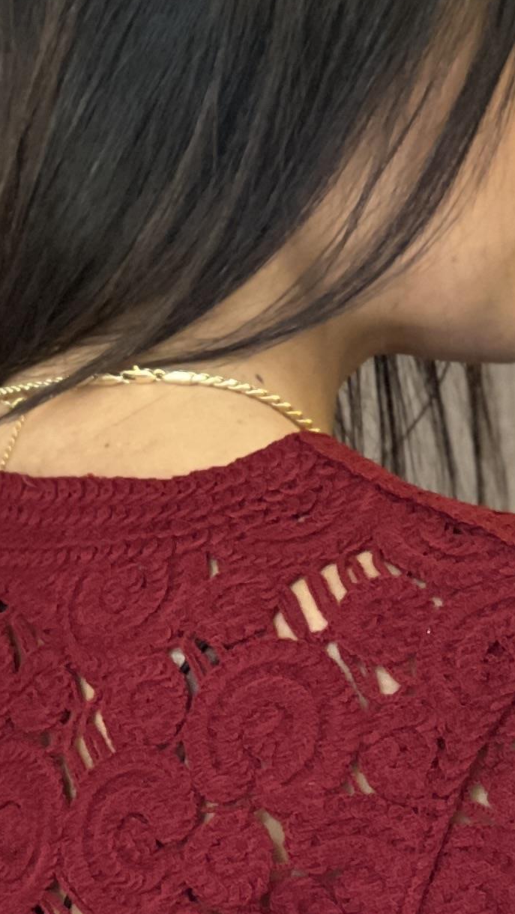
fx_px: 6723
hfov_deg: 4.4
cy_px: 936
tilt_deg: -6.8
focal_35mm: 277
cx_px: 243
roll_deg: +0.3
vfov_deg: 7.7
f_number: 2.8
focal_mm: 9
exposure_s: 1/33
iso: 400
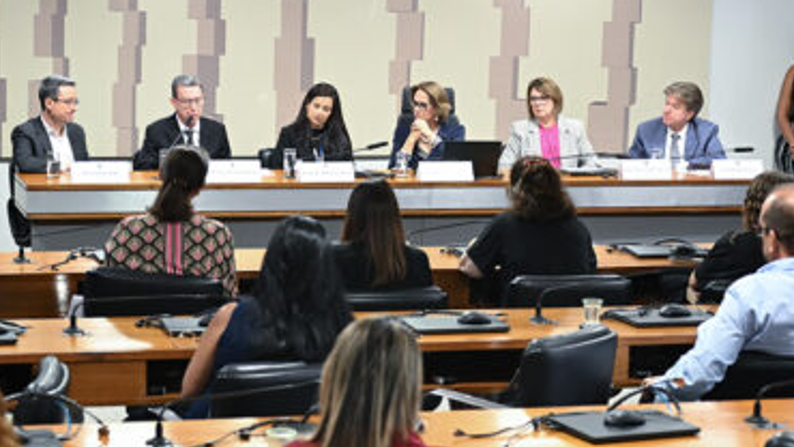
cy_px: 236
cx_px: 410
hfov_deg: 30.6
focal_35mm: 69
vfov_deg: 17.5
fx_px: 1452
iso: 1250
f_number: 2.8
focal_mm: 39
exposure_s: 1/100
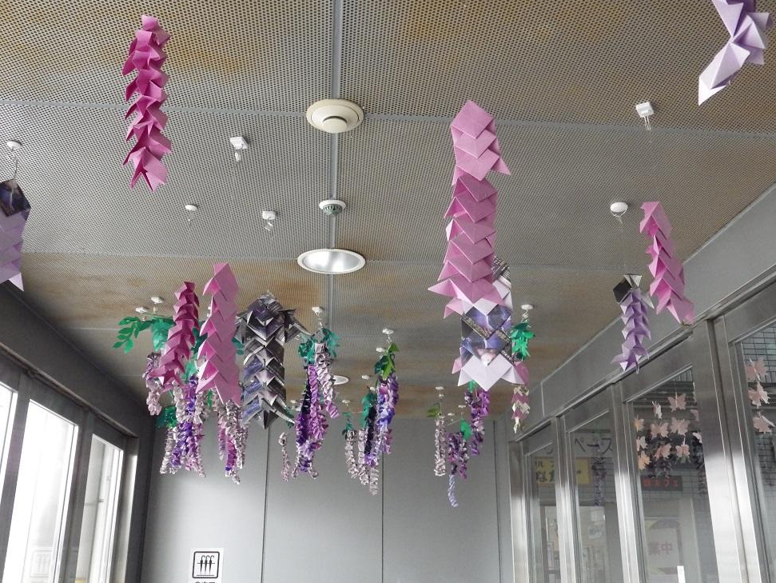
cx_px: 386
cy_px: 297
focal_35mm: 35
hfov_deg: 52.6
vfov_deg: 40.7
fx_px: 785
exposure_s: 1/50
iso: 640
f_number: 3.4
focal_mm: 6.2
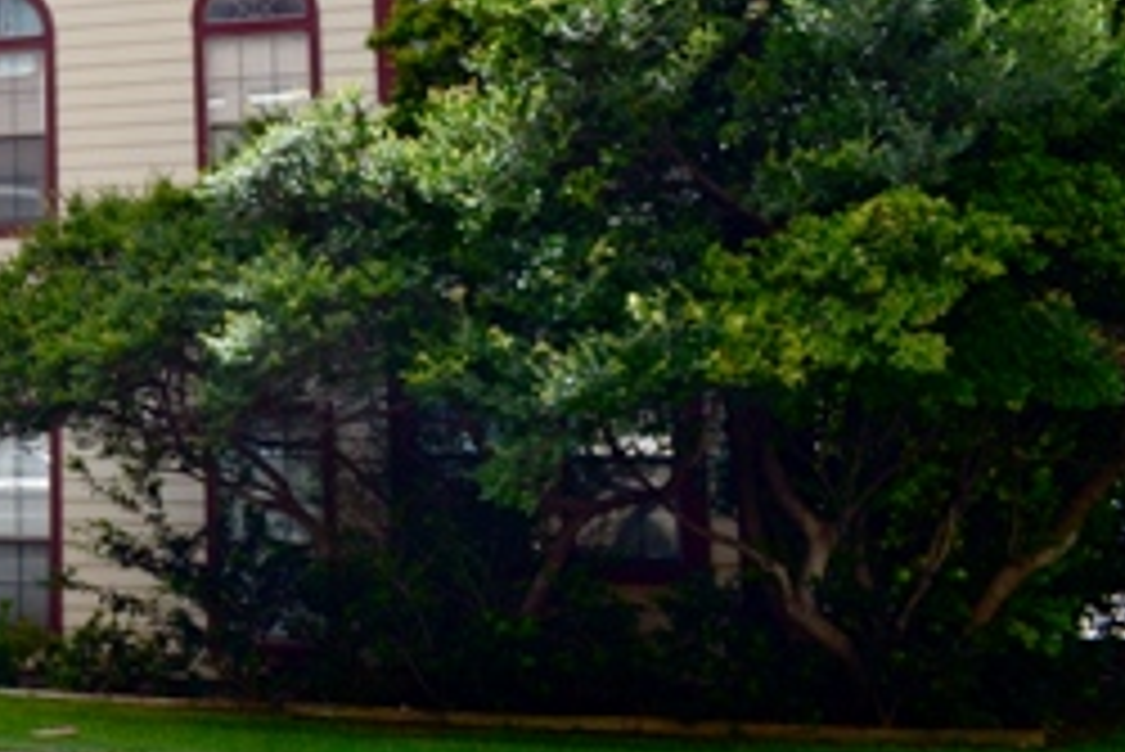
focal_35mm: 69
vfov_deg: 19.1
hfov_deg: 25.8
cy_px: -43
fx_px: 2157
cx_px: -270
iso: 100
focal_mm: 18
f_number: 7.1
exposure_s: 1/200
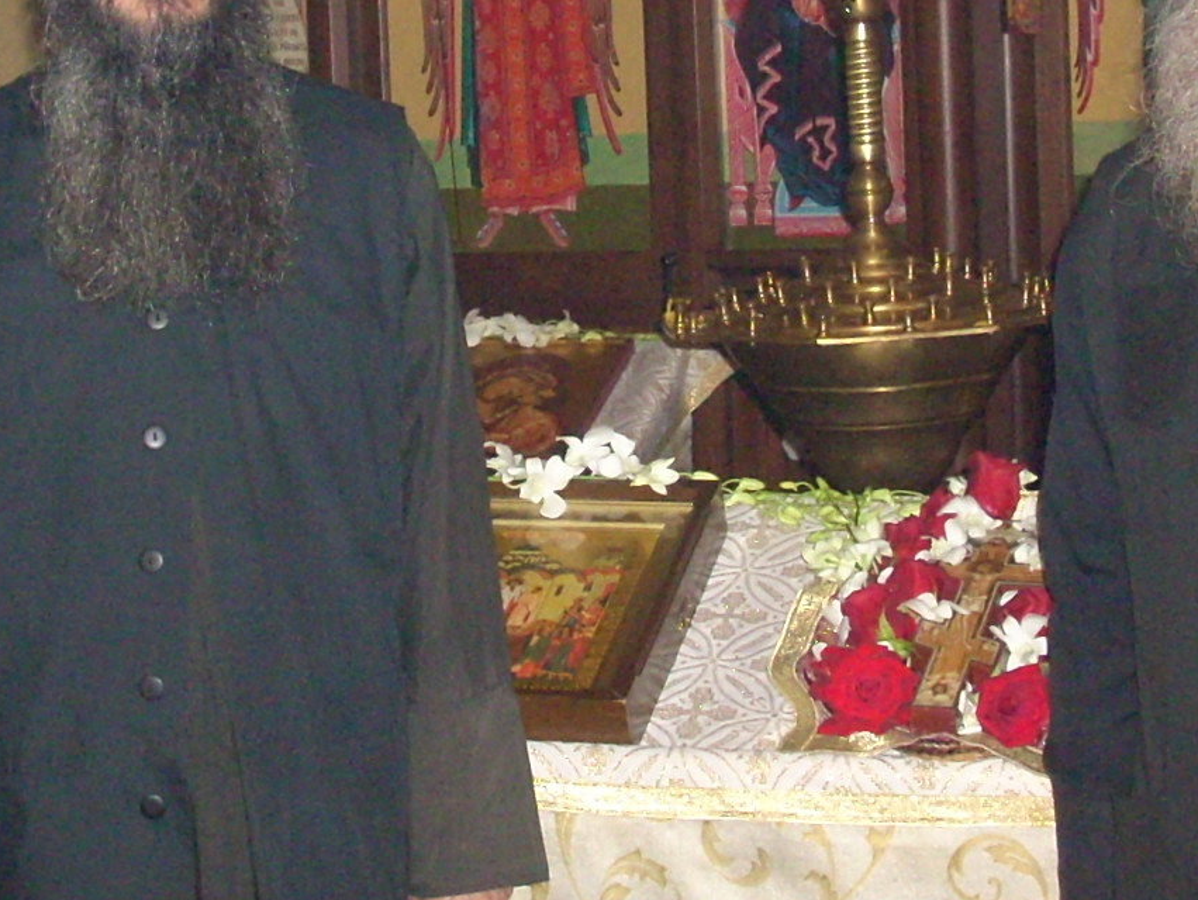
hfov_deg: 22.0
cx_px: 604
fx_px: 3081
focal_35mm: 89
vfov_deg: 16.5
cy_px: 180
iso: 400
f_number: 2.8
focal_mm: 6.2
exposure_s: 1/60
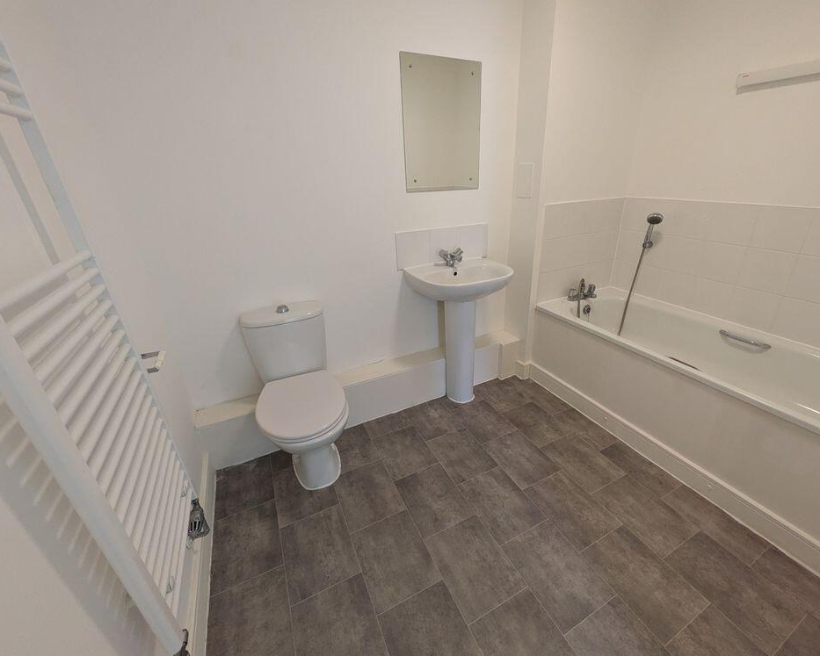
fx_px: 364
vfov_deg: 84.1
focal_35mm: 15
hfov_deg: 96.6
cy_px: 332
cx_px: 440
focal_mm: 1.83
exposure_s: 1/50
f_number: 2.2
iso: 107
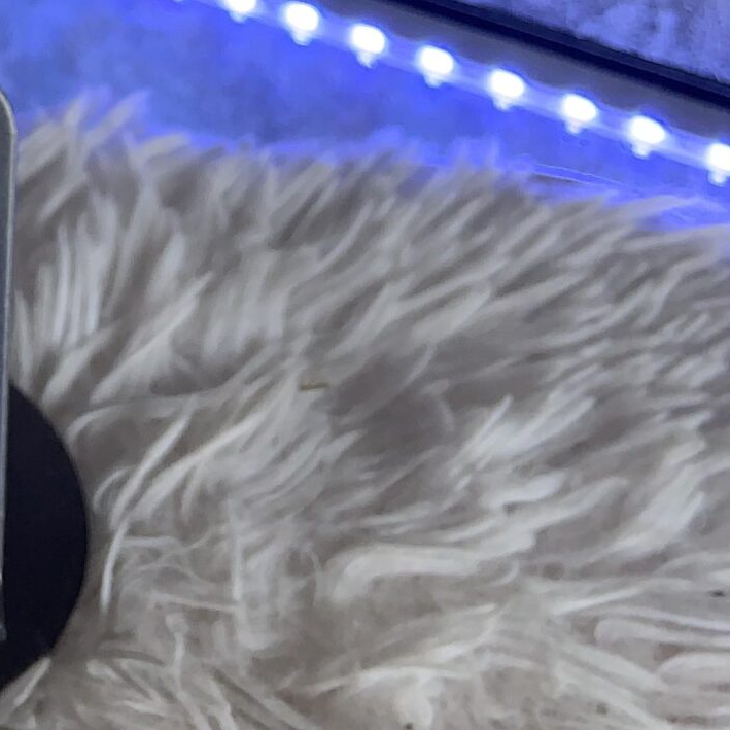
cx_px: -130
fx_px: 1980
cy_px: -66
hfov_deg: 19.7
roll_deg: +1.3
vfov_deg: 20.0
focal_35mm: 83
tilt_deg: -31.0
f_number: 1.8
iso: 50
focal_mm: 4.25
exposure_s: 1/121
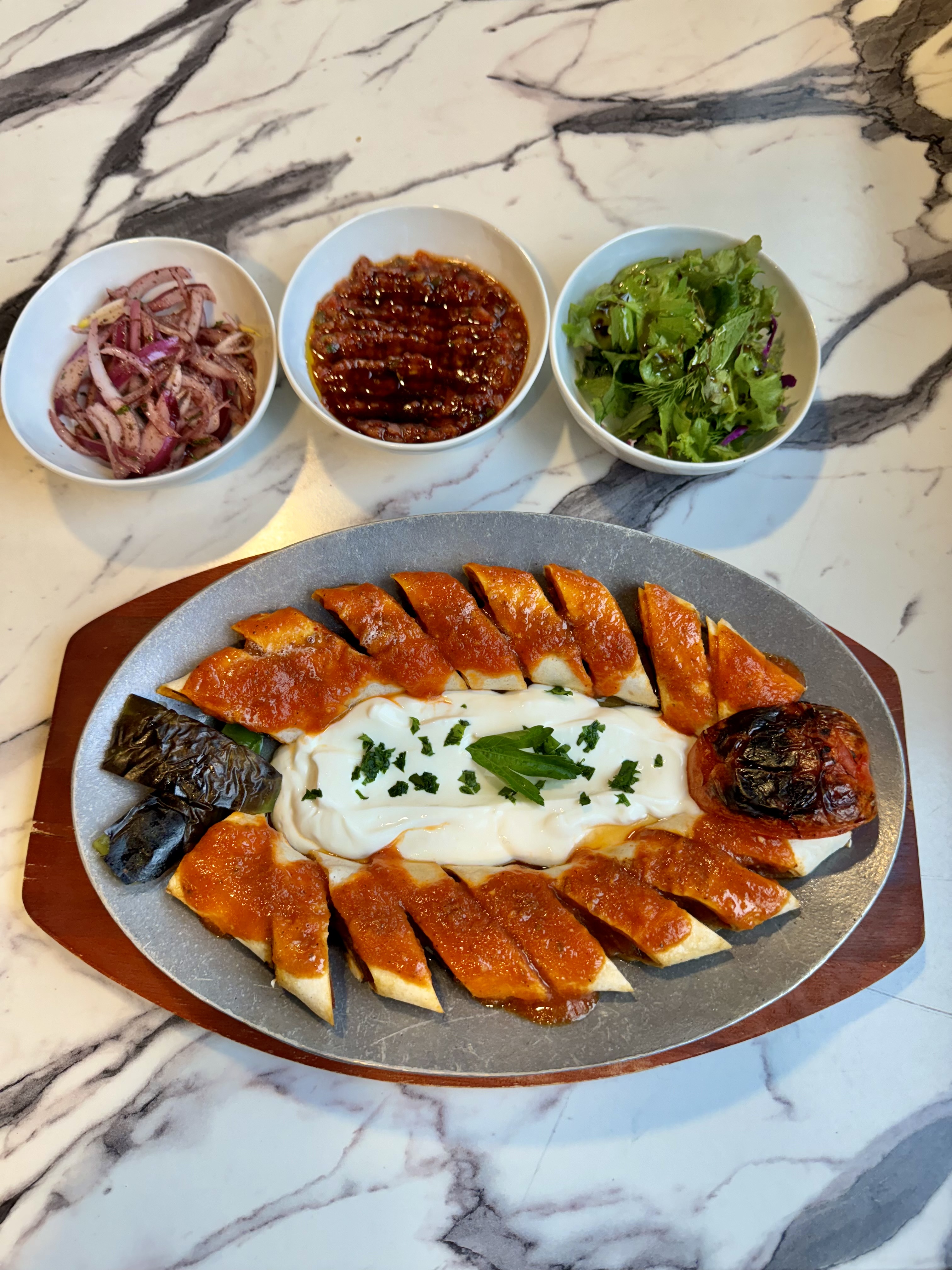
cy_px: 635
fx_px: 880
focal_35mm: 24
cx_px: 476
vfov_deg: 71.6
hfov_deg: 56.8
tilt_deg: -70.6
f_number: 1.78
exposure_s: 1/120
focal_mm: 6.86
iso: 125
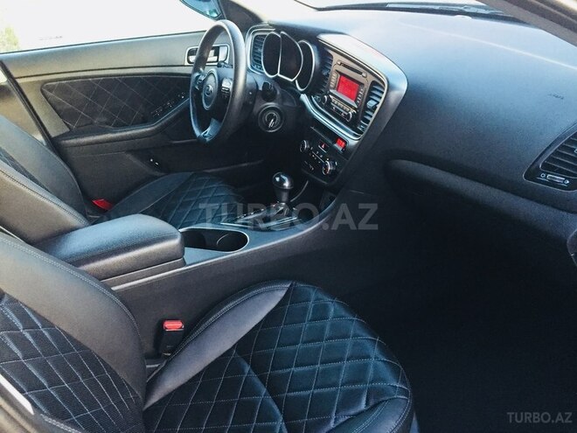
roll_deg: +7.5
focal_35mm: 29
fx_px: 483
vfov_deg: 48.2
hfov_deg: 61.7
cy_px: 216
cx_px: 288
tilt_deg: -28.9
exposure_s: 1/25
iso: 250
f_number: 2.2
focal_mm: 4.15
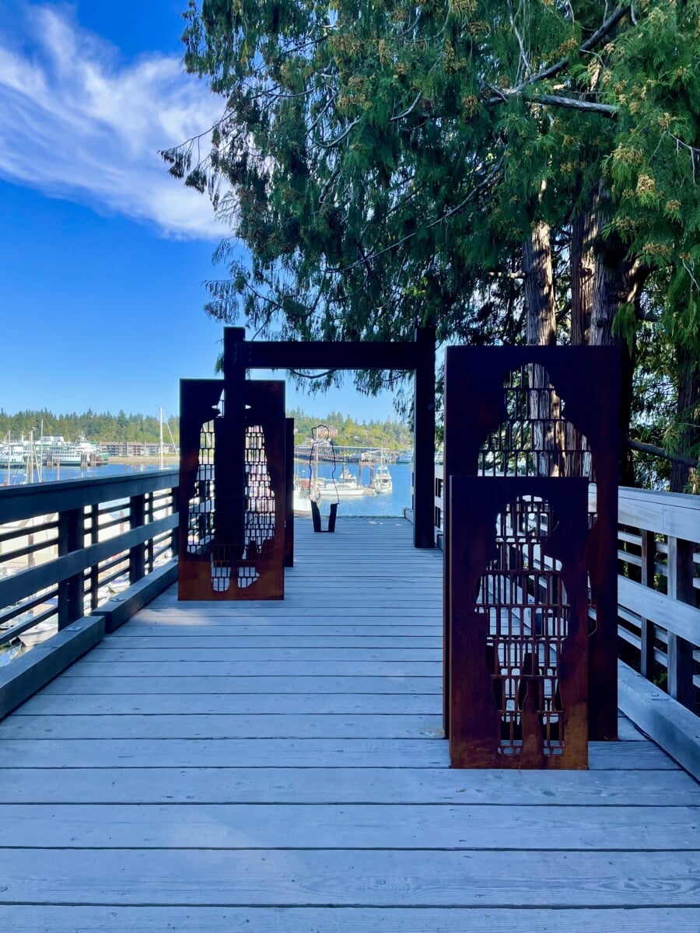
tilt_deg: +0.7
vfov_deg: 67.3
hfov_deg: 53.1
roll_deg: -0.2
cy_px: 466
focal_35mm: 26
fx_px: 701
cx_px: 350
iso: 32
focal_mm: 4.2
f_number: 1.6
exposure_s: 1/1033
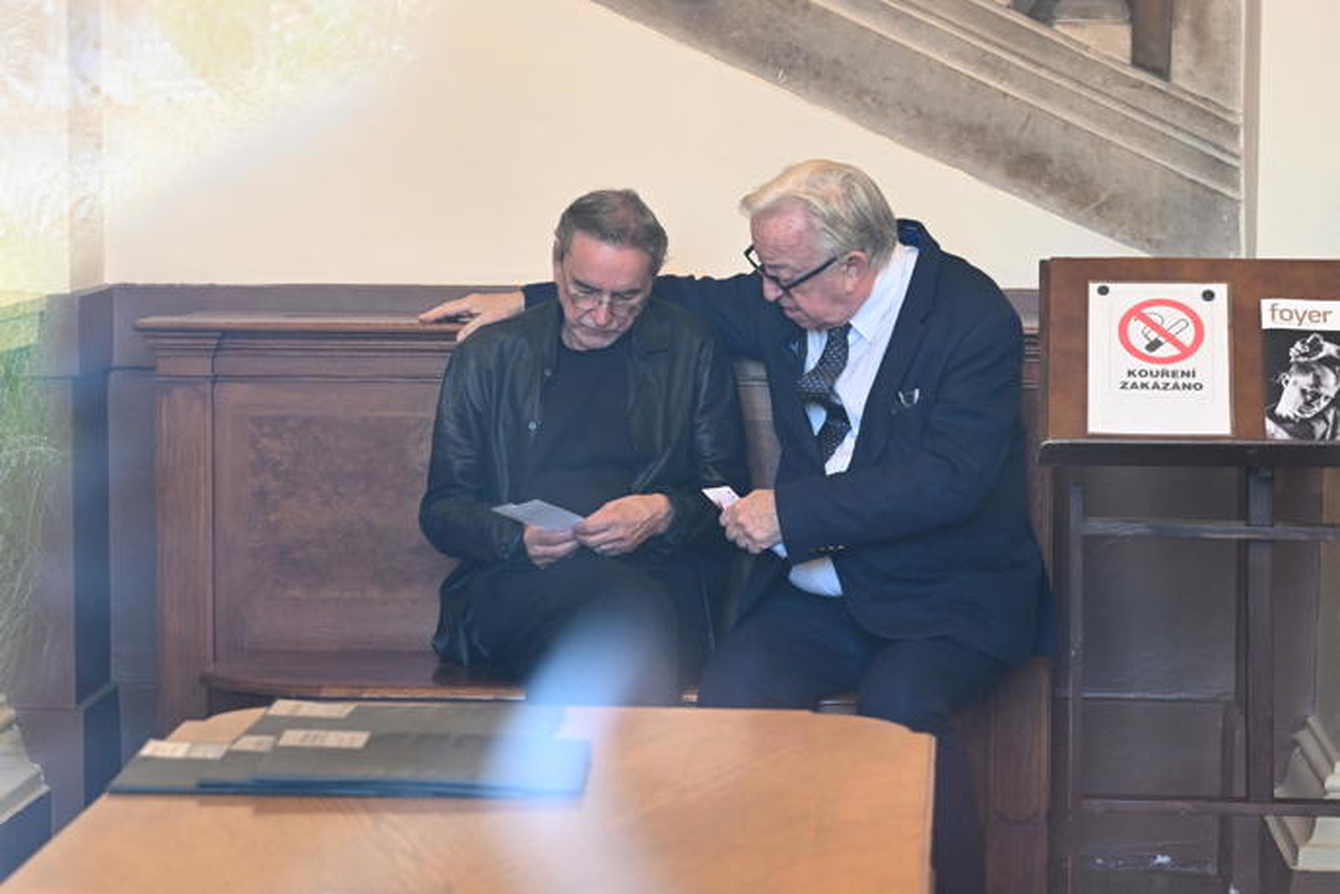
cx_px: 670
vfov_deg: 13.0
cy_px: 447
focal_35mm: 105
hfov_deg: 19.5
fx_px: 3908
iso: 2000
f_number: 5
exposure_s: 1/40
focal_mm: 70
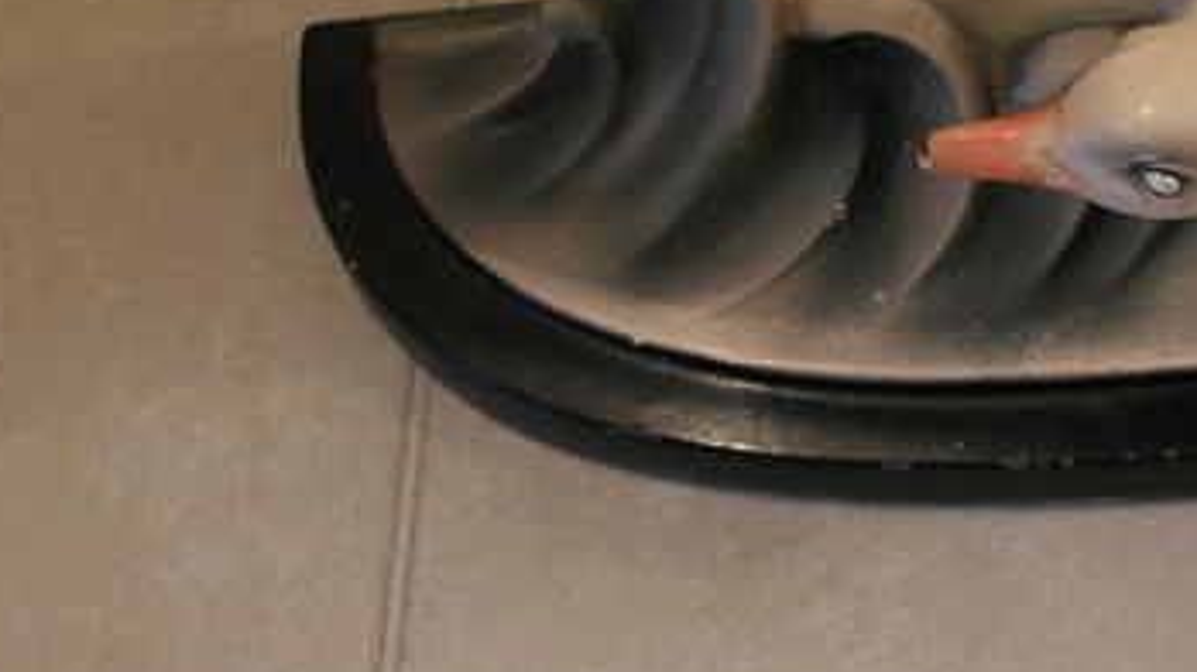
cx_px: 1279
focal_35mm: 87
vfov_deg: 13.8
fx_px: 2760
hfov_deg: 23.2
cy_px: 105
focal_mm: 19
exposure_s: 1/20
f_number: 3.5
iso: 400
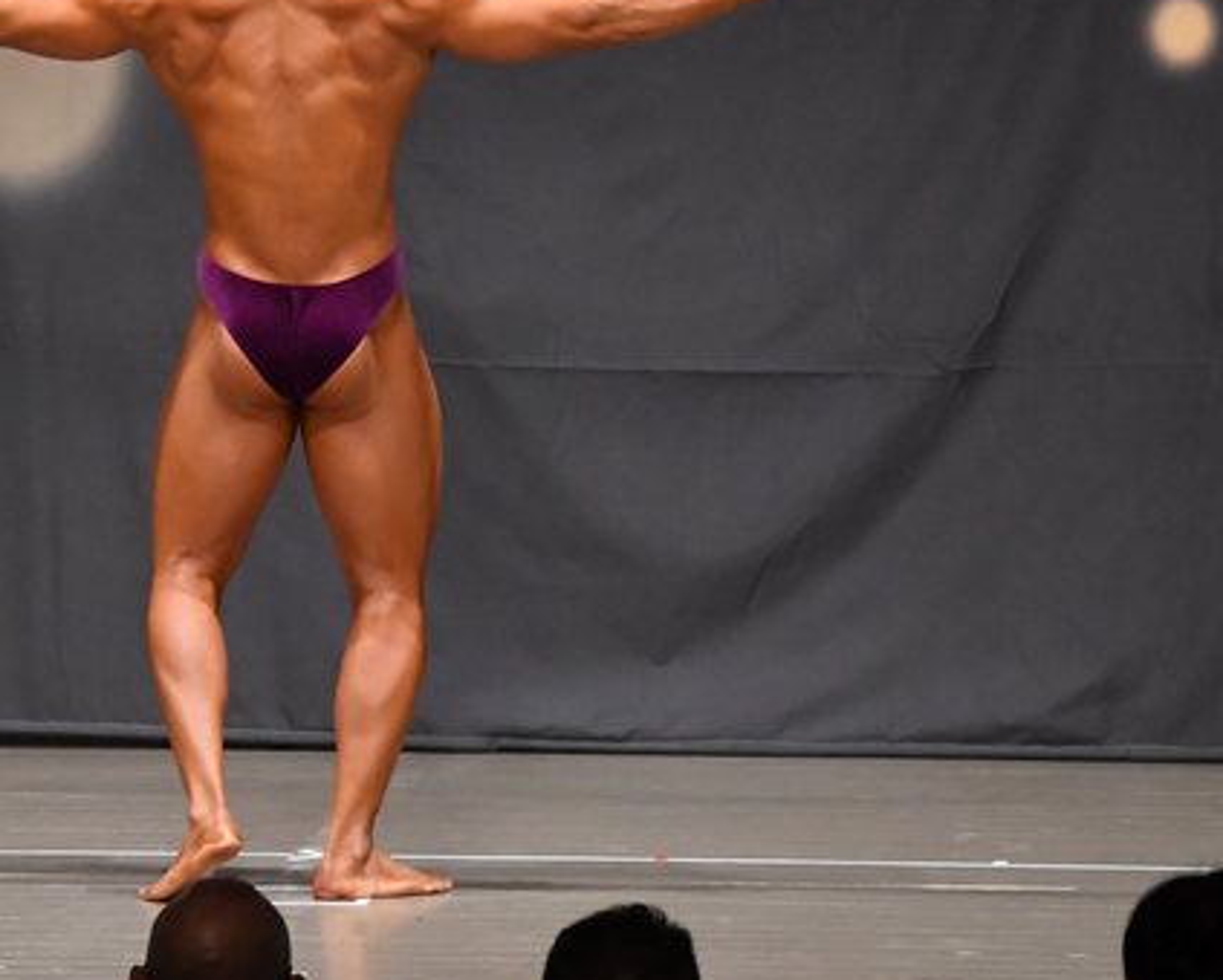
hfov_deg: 5.6
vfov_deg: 4.5
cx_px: 285
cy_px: 332
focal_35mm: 347
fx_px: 12569
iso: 6400
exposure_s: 1/400
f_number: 5.6
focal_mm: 135
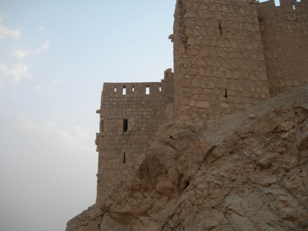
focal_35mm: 38
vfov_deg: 37.7
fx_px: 338
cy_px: 116
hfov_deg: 49.0
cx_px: 154
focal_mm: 7.8
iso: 50
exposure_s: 1/142
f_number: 2.8
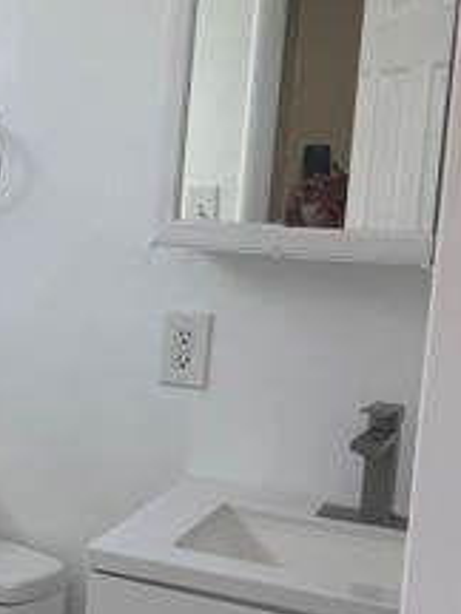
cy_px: 355
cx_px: -80
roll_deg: -1.8
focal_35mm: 71
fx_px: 1261
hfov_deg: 19.6
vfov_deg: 27.4
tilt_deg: -9.9
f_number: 1.78
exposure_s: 1/183
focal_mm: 6.76
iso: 80
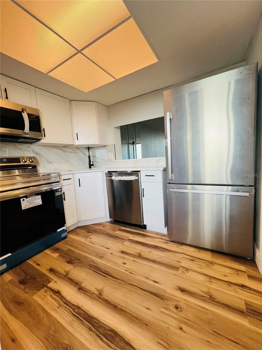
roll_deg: +4.5
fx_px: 131
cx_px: 131
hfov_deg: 89.9
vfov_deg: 106.2
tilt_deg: -6.2
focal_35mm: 13
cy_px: 175
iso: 100
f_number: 1.8
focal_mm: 1.57
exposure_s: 1/120
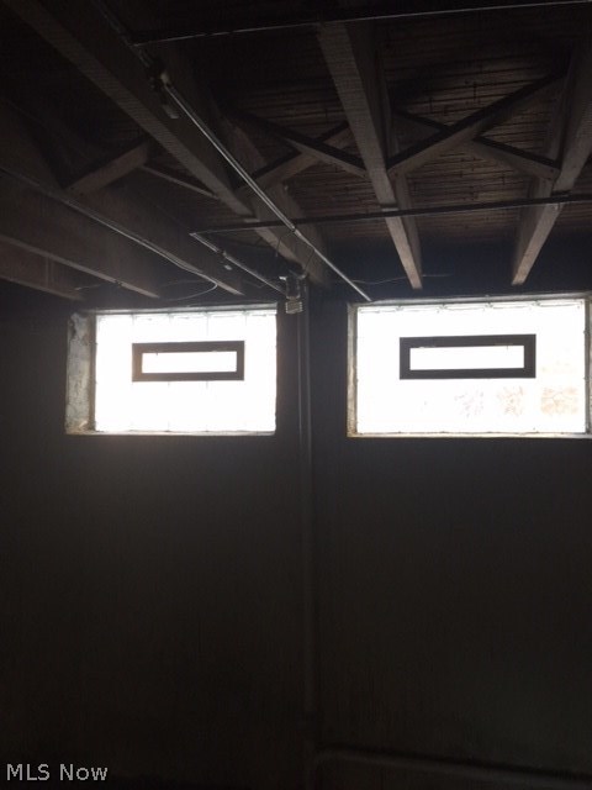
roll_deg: -0.3
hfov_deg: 48.2
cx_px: 296
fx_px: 661
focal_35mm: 29
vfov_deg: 61.7
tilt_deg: +2.4
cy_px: 395
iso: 50
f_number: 2.2
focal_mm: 4.15
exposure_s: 1/30
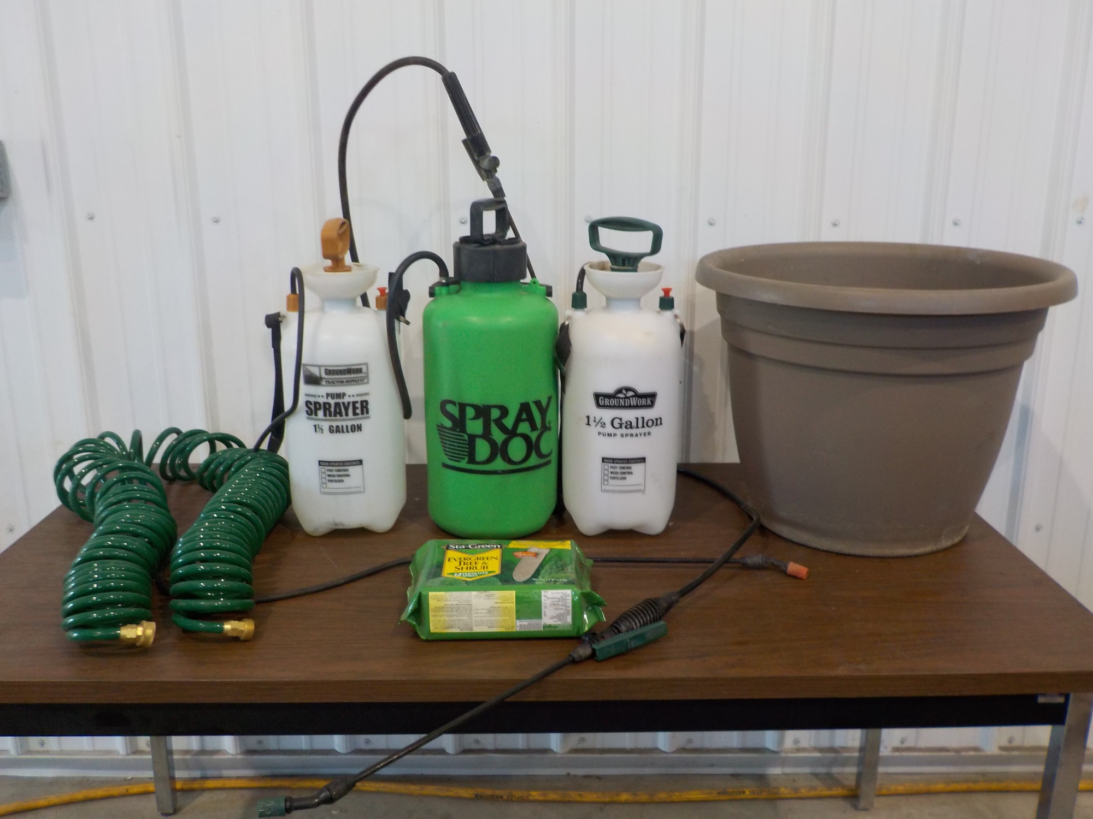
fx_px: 947
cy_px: 410
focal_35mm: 30
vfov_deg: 46.8
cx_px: 546
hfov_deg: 60.0
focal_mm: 4.1
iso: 160
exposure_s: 1/30
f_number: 3.3
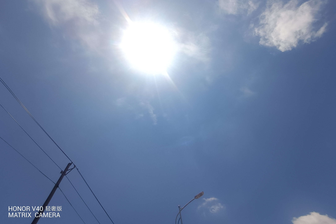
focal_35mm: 18
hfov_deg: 90.0
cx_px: 168
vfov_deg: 67.1
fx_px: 168
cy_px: 97
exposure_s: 1/3155
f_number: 2.4
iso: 114
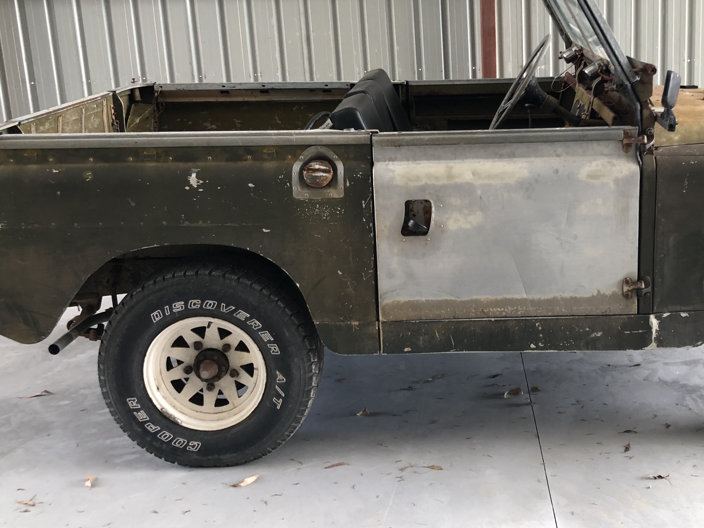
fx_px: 875
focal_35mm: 43
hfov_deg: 42.9
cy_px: 178
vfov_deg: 33.3
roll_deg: +2.1
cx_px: 495
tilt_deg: -12.2
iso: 40
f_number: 1.8
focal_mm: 3.99
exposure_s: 1/24
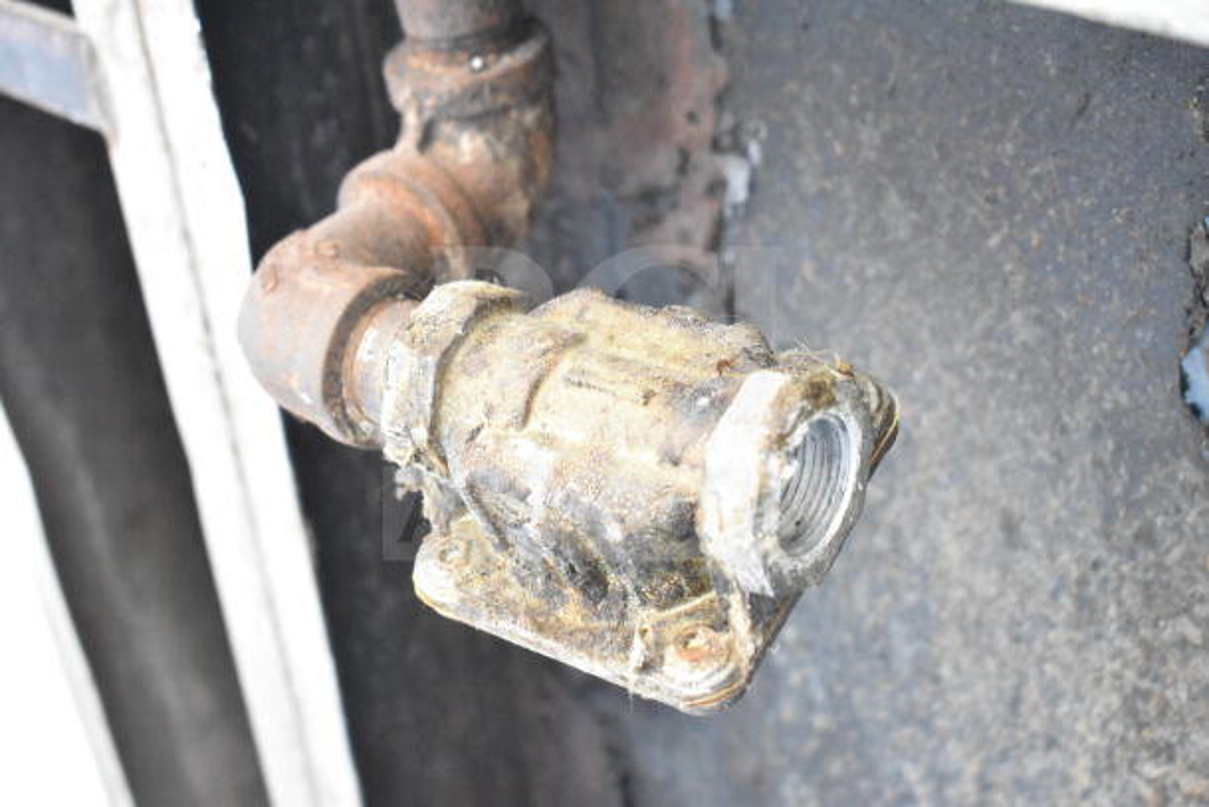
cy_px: 404
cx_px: 604
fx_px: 1915
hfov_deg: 35.0
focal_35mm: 57
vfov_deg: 23.8
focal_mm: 38
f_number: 4.8
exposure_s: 1/60
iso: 10000
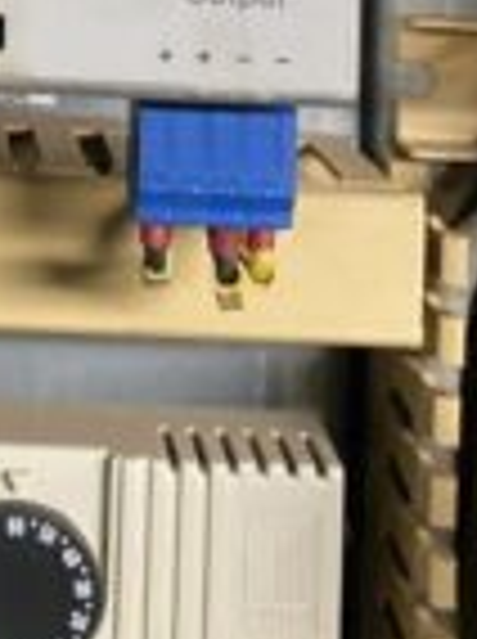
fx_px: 1622
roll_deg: +0.1
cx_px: -112
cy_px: -261
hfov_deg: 16.0
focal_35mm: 88
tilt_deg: +3.3
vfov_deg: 19.9
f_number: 1.8
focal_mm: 4.25
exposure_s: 1/60
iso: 400
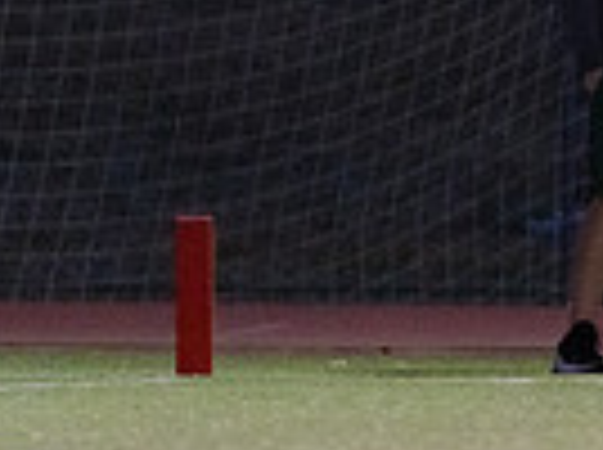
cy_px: 124
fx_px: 18380
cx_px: 1571
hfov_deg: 1.9
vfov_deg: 1.4
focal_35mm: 1057
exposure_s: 1/1250
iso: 4000
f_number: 2.8
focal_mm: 200
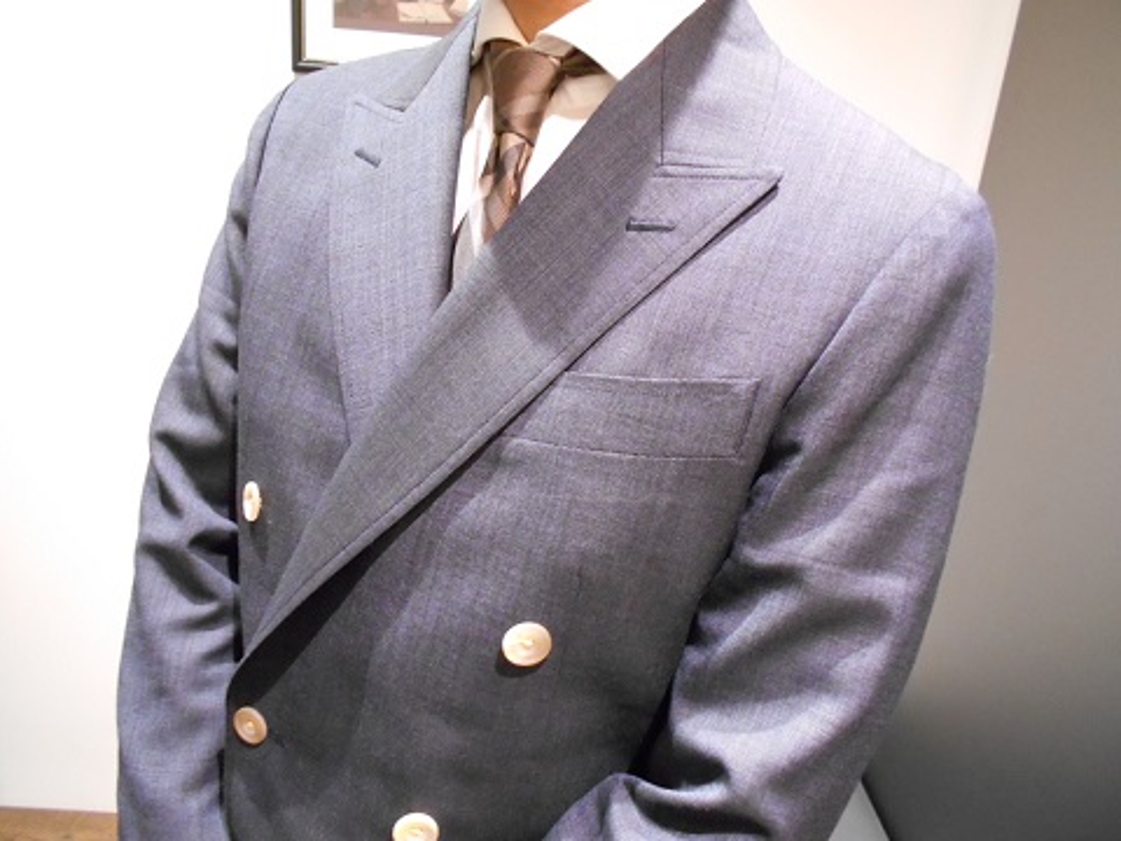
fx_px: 842
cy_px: 420
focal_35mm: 26
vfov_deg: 53.1
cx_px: 560
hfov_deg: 67.3
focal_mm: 4.6
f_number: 3.2
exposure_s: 1/20
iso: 800
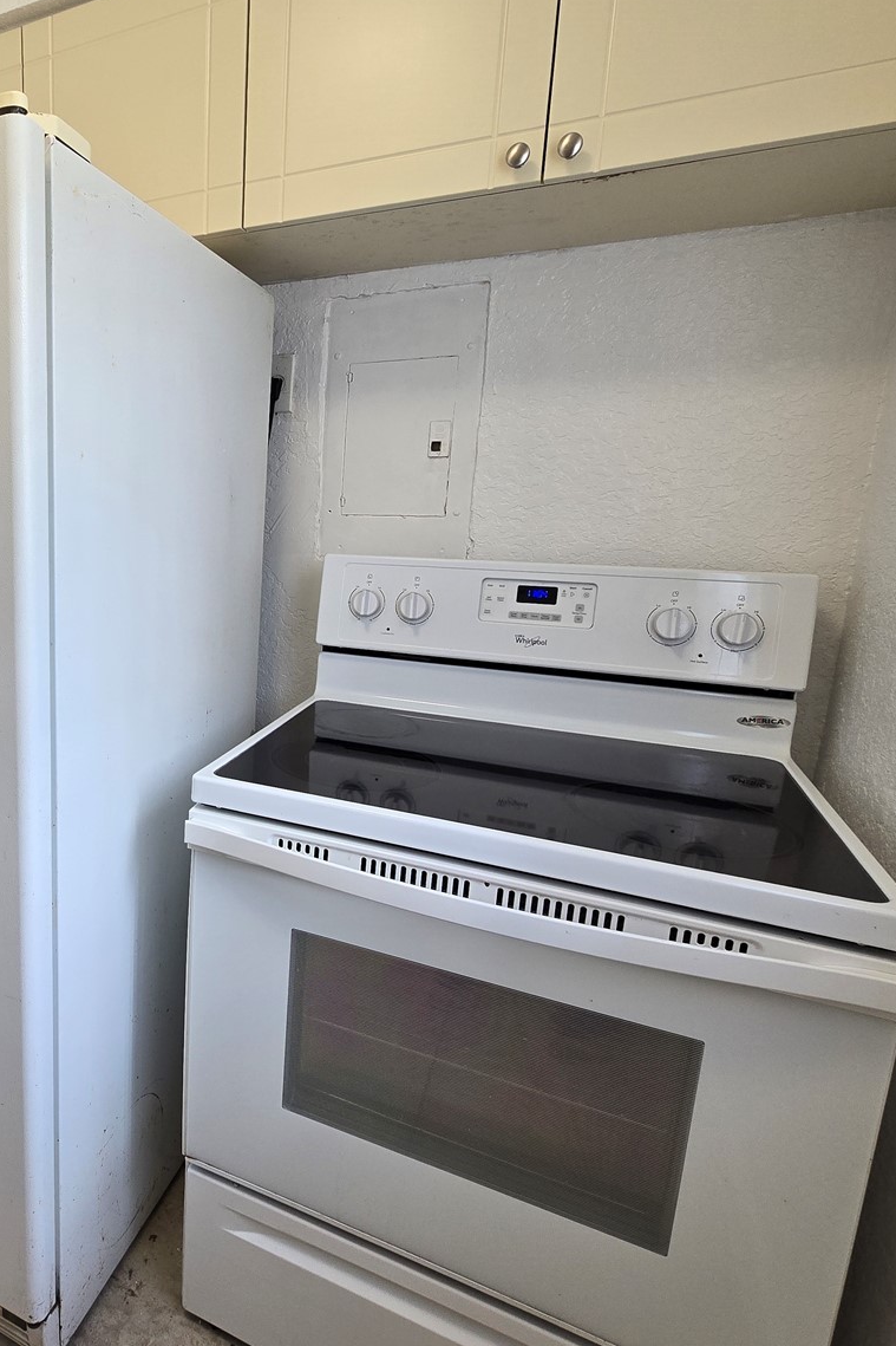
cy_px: 656
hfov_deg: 59.0
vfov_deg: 86.9
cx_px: 168
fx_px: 709
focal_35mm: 19
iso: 80
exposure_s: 1/120
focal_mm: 2.2
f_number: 2.2
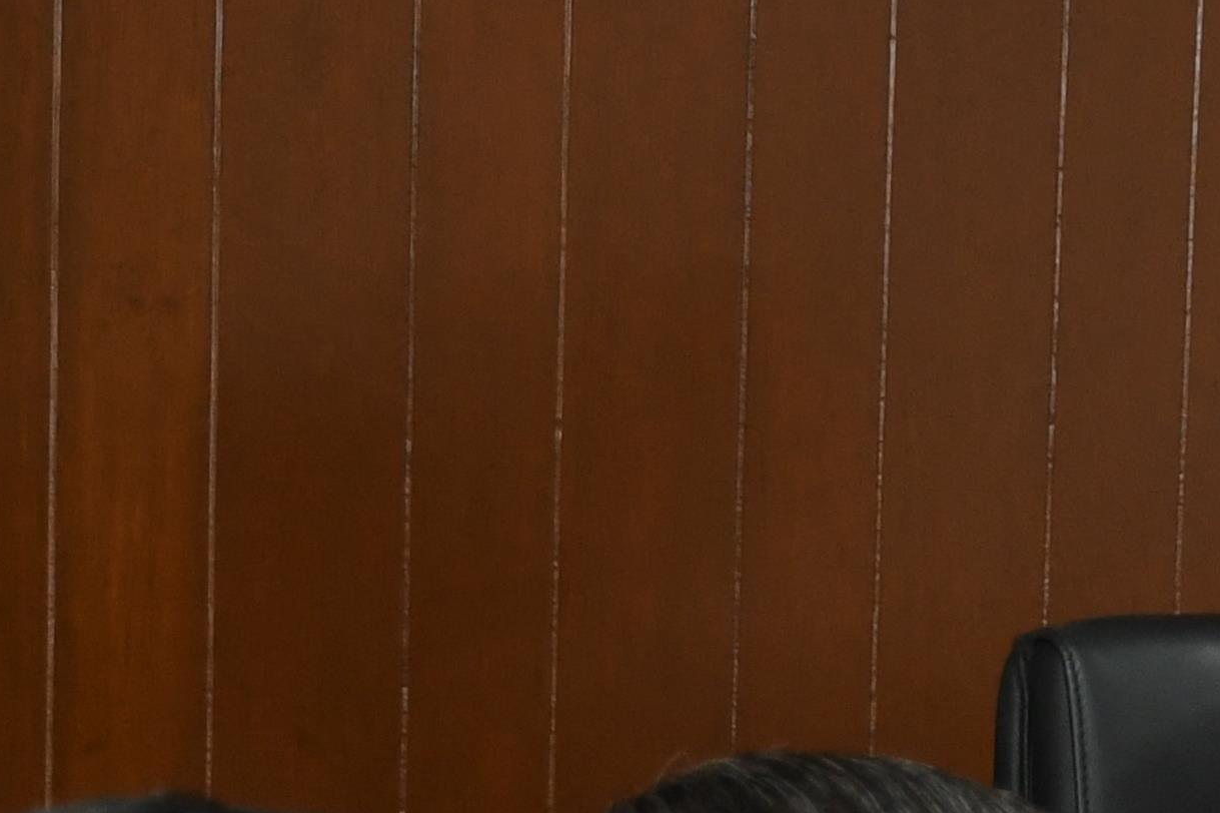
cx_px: 1813
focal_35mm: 233
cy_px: 1519
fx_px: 7894
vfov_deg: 5.8
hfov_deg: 8.6
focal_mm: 34
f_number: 4.2
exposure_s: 1/100
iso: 1600
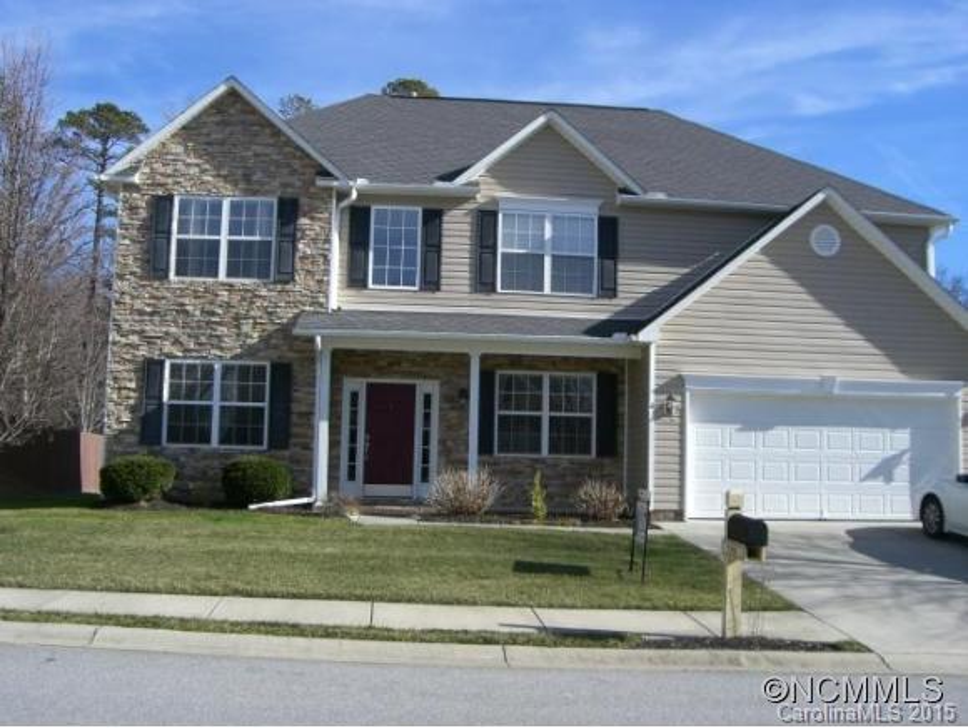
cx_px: 484
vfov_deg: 37.8
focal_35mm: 38
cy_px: 364
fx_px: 1064
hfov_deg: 48.9
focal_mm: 6.2
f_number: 4.3
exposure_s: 1/500
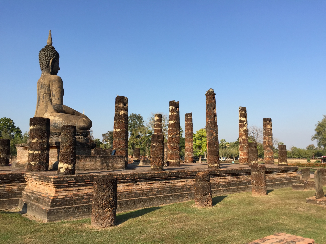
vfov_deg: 48.2
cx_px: 163
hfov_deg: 61.7
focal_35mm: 29
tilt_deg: +8.0
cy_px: 122
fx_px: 273
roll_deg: -0.9
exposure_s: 1/1364
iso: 32
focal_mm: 4.15
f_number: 2.2
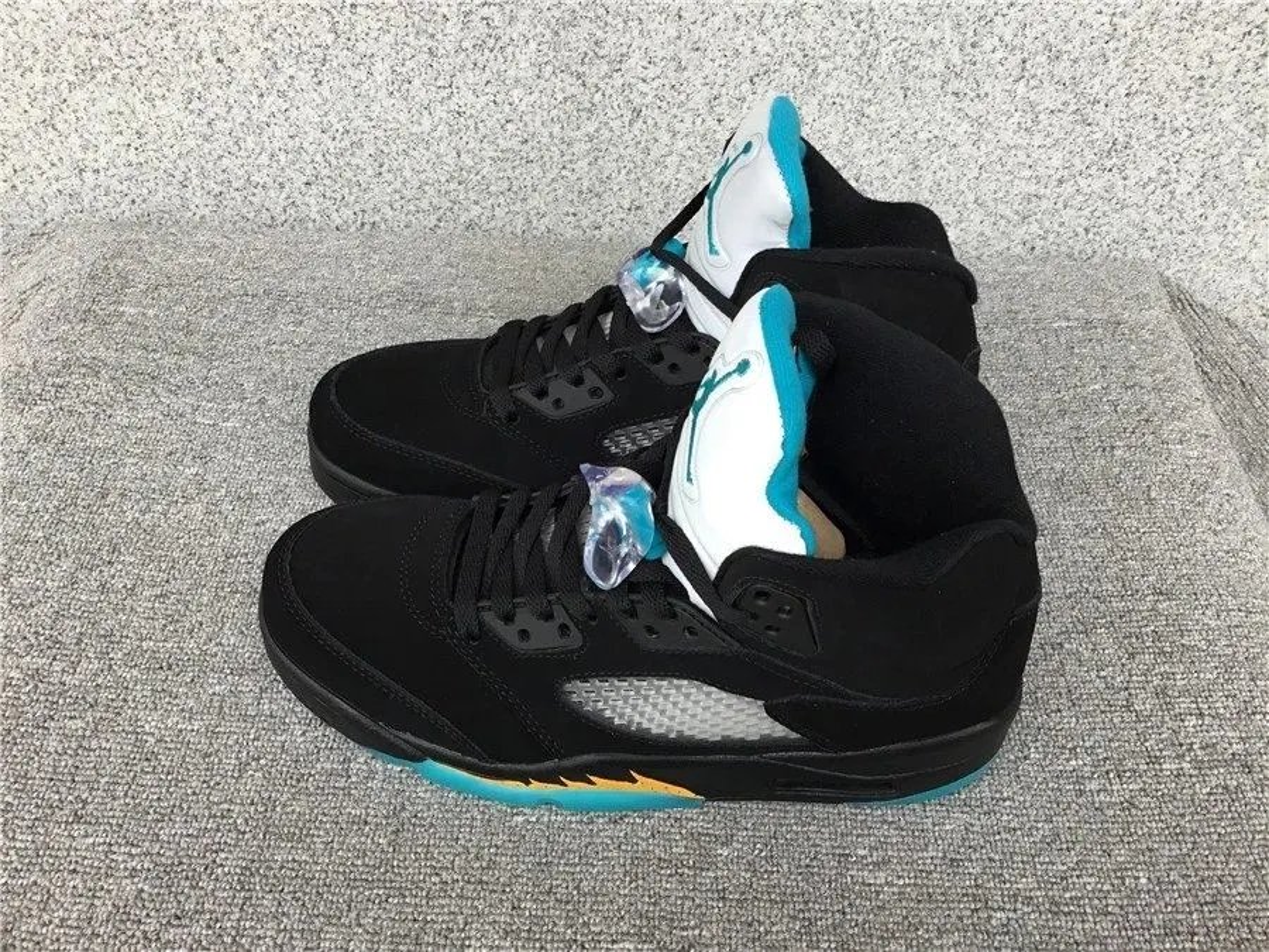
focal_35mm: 31
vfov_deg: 45.4
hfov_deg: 58.4
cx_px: 634
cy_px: 476
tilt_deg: -47.4
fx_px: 1136
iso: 40
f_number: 2.4
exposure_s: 1/100
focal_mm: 3.3
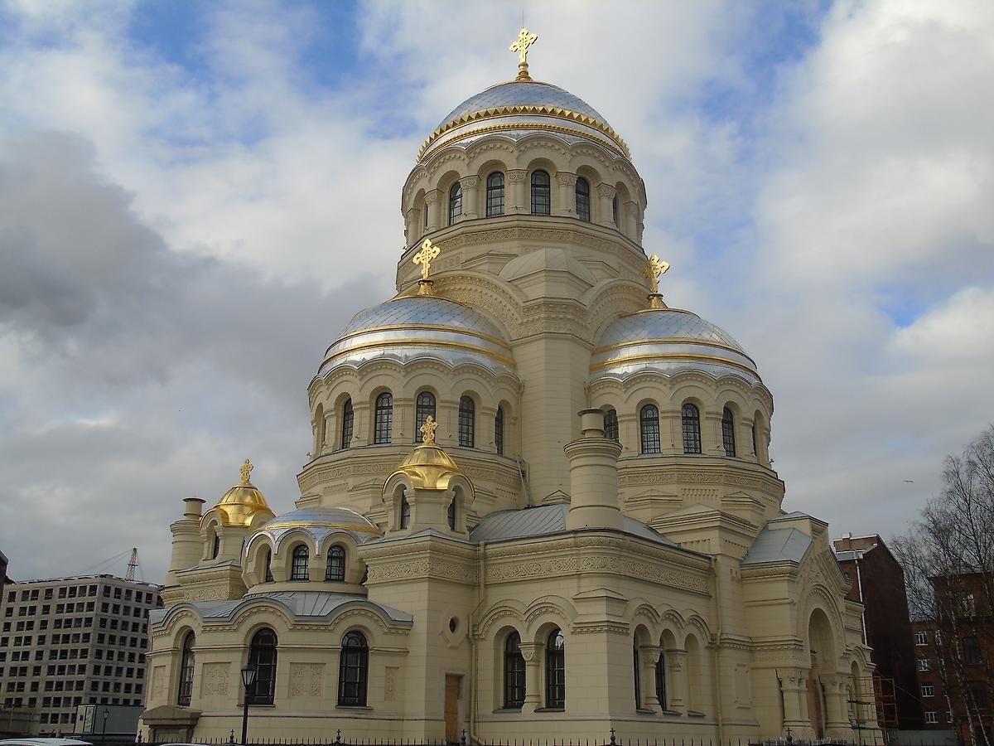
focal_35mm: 34
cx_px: 497
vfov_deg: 41.8
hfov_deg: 54.0
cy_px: 373
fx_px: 976
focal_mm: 6.1
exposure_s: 1/500
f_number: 3.8
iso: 80
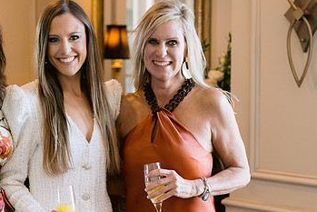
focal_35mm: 88
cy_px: 151
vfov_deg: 15.5
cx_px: 85
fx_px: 775
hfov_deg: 22.9
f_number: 2.8
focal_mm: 50
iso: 800
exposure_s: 1/200
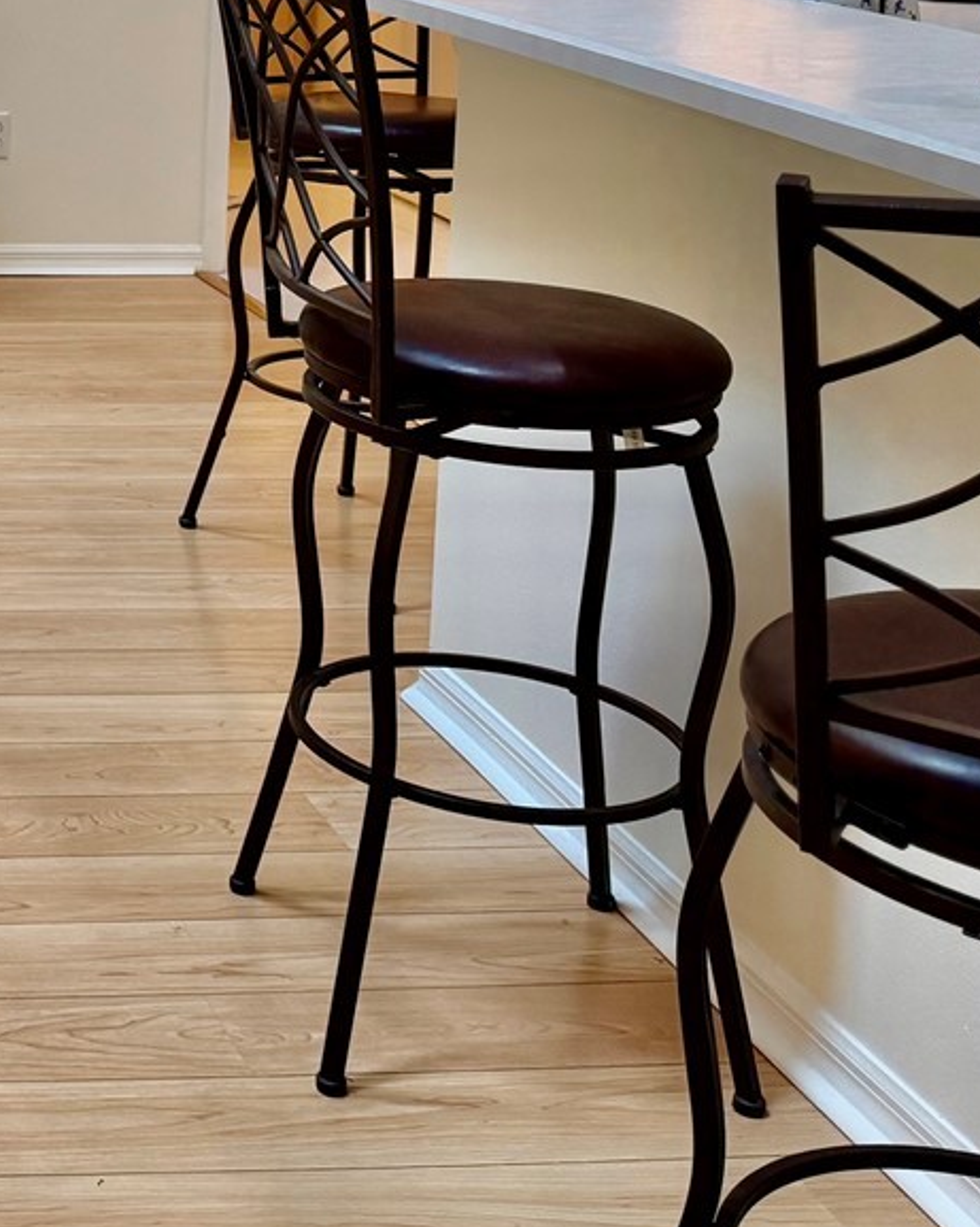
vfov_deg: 27.4
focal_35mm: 65
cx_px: -523
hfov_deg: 20.0
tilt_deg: -5.9
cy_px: -17
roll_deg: -0.4
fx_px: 2358
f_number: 1.78
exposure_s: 1/120
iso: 200
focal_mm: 6.76
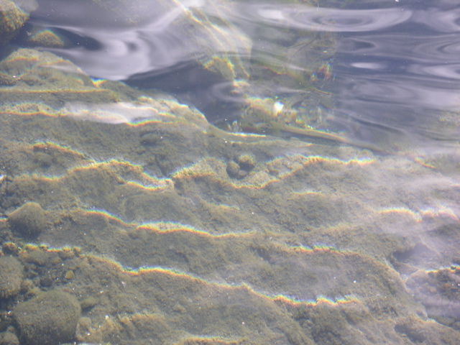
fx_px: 1860
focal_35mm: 140
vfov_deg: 10.6
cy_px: 172
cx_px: 230
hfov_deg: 14.1
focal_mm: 34.7
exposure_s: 1/114
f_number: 3.8
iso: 50
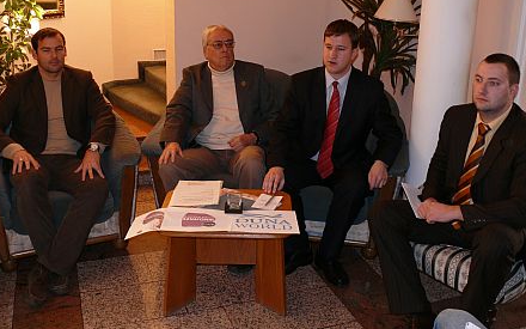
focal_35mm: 38
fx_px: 545
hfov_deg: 51.5
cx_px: 259
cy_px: 132
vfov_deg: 33.5
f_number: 2.8
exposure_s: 1/30
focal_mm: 7.4
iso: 100
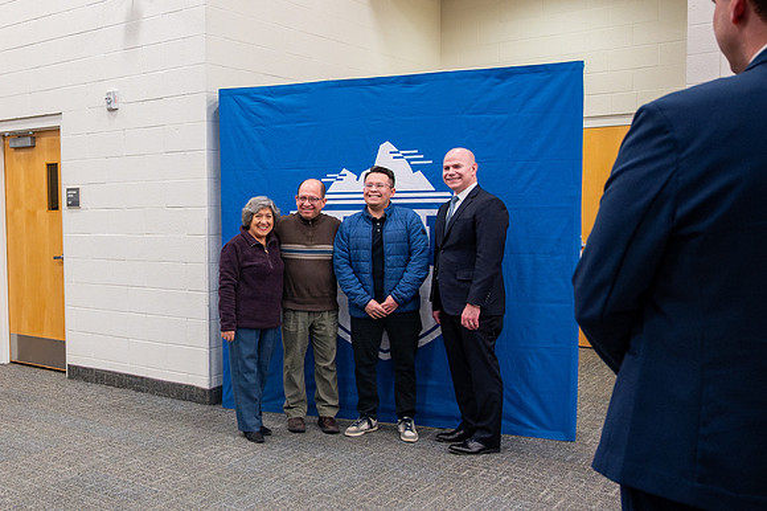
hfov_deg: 47.7
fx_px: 815
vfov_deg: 34.8
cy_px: 256
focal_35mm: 38
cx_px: 155
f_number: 4
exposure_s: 1/160
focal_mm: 24
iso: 1250
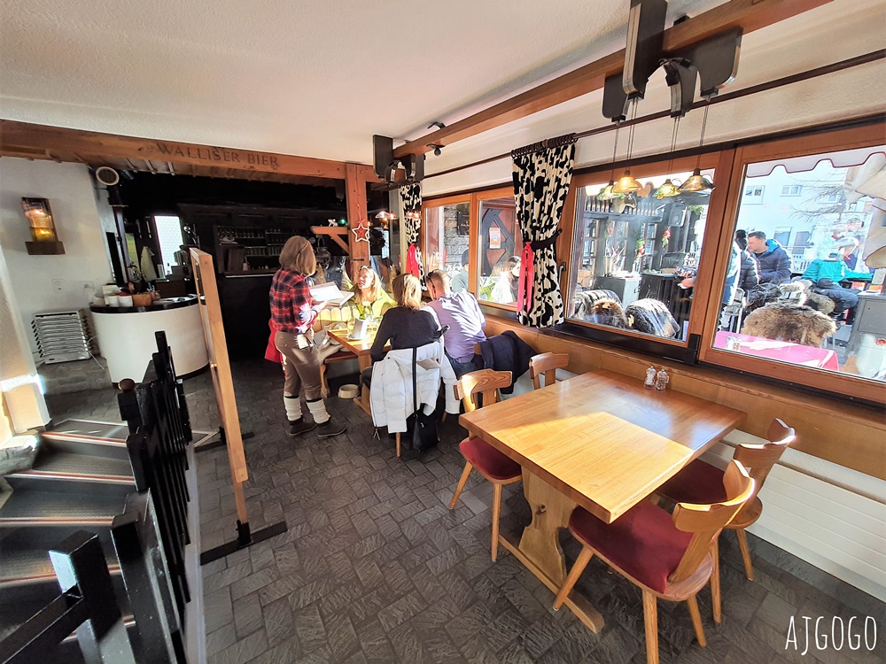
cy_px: 332
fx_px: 333
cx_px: 443
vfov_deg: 89.9
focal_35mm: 13
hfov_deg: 106.2
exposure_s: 1/60
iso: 50
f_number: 2.2
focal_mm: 1.74
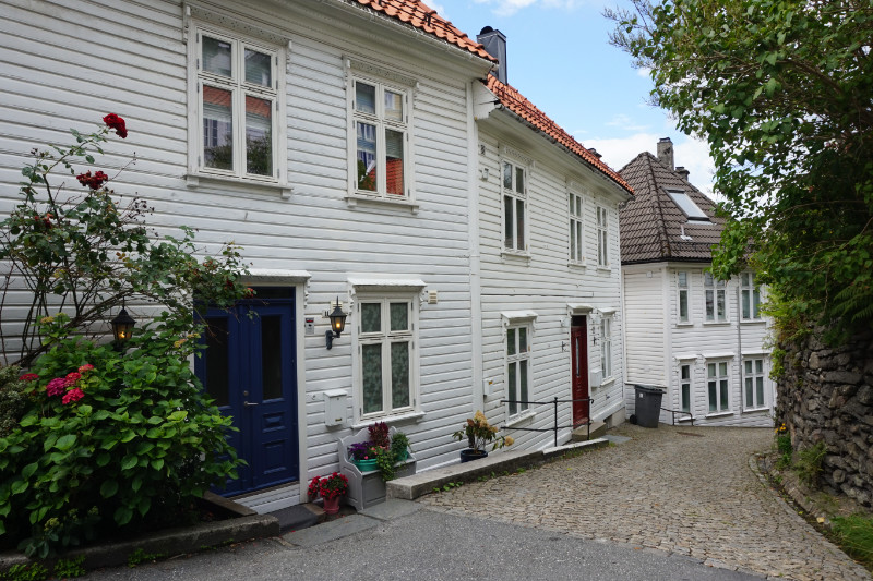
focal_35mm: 24
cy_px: 290
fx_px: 582
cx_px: 436
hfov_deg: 73.8
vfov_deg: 53.1
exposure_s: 1/80
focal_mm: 16
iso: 100
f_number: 11
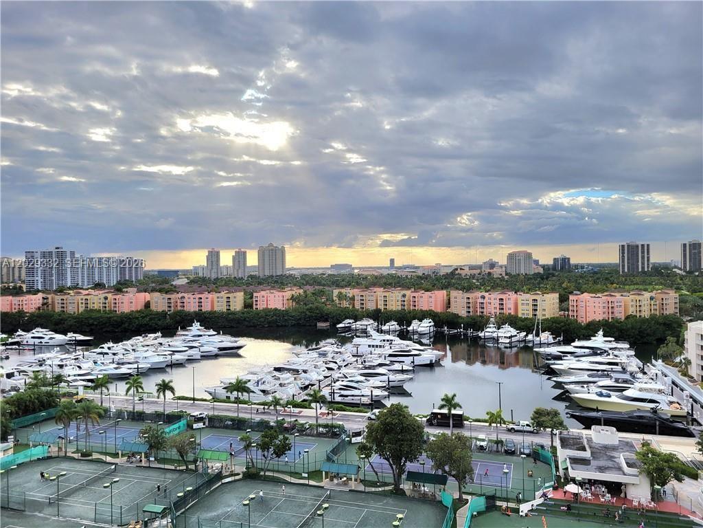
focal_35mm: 26
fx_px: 528
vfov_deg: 53.1
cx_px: 352
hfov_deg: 67.3
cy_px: 264
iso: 40
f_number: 1.8
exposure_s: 1/1667
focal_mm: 5.4
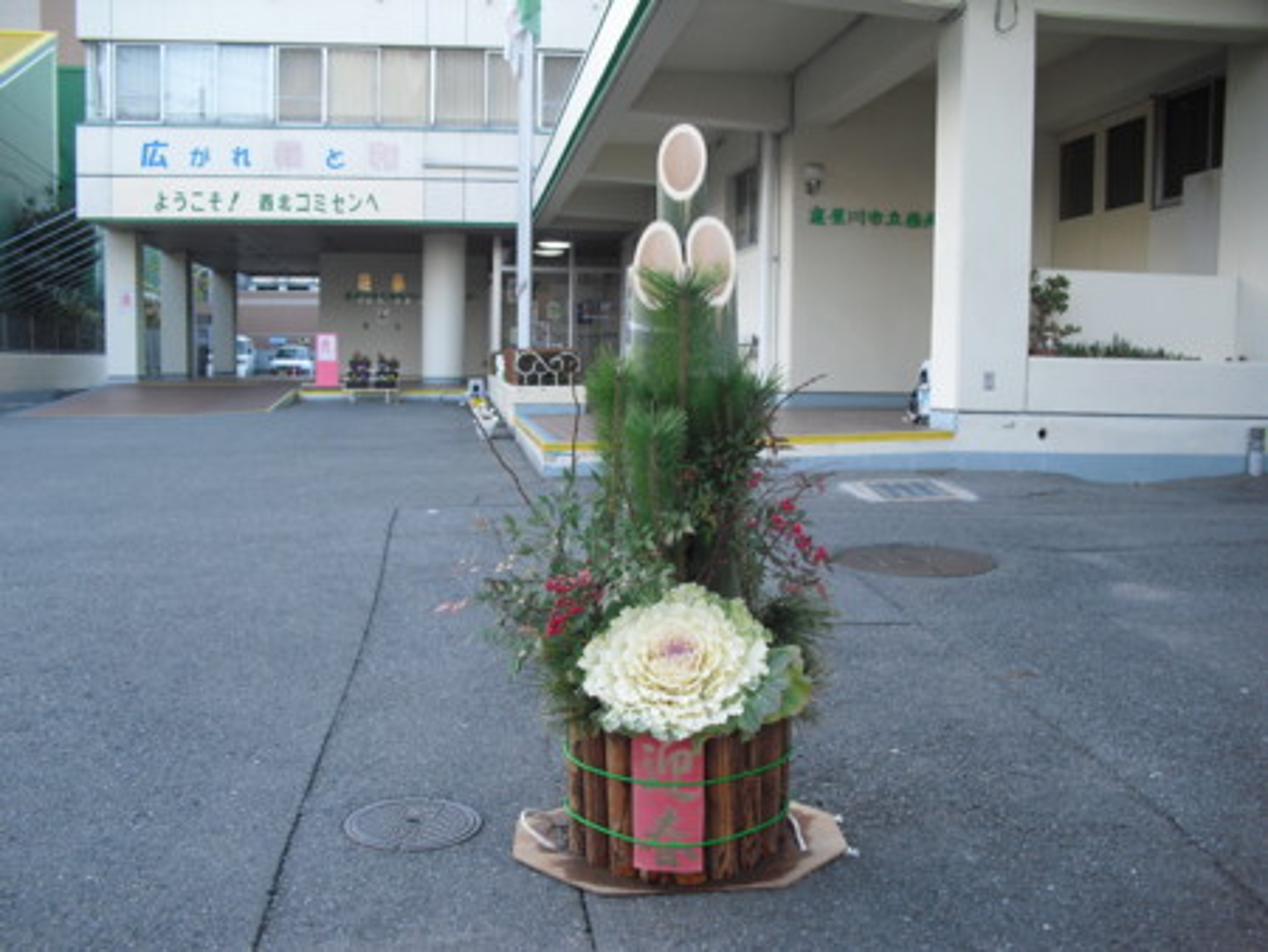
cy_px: 476
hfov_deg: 51.3
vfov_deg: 39.7
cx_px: 634
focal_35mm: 36
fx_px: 1319
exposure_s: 1/60
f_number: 3.1
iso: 100
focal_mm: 6.3
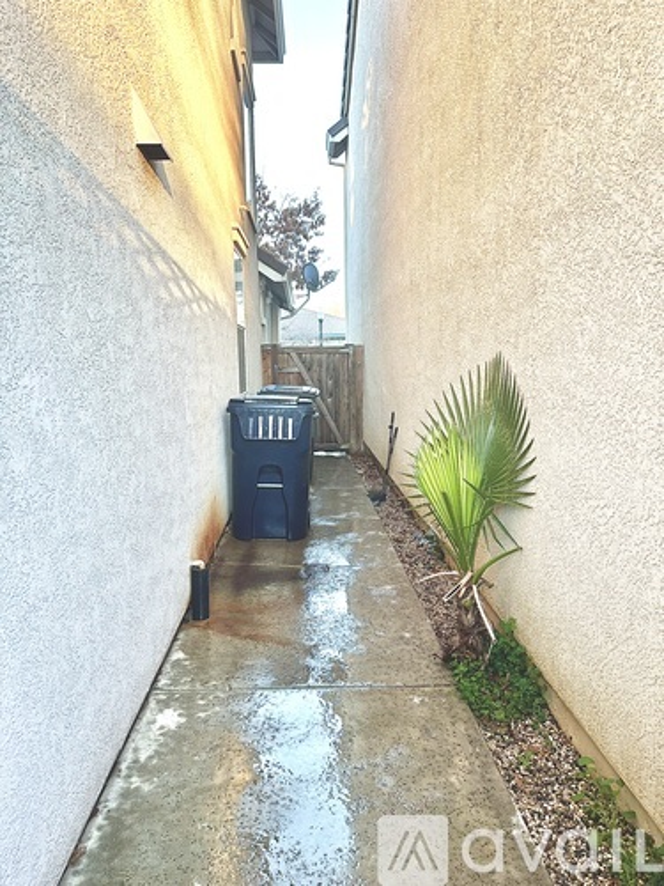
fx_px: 614
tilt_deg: -7.8
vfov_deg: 71.6
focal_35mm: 24
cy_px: 443
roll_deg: -0.1
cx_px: 332
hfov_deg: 56.8
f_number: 1.78
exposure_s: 1/121
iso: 80
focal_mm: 6.86
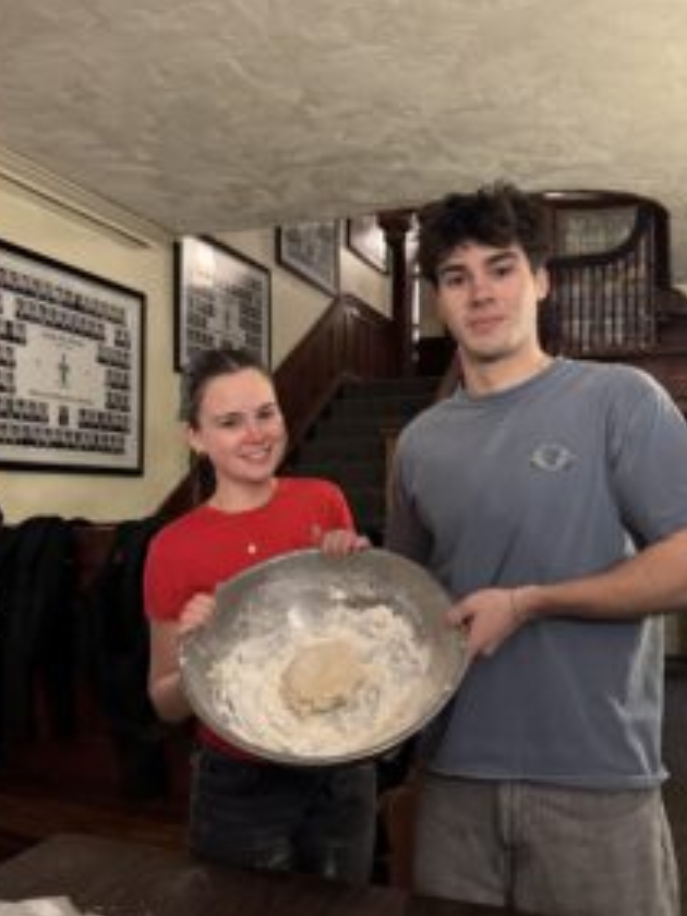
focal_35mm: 30
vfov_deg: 59.8
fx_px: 794
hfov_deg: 46.7
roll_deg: -1.0
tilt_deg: +0.6
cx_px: 384
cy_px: 504
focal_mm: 6.76
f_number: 1.78
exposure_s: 1/40
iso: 1000
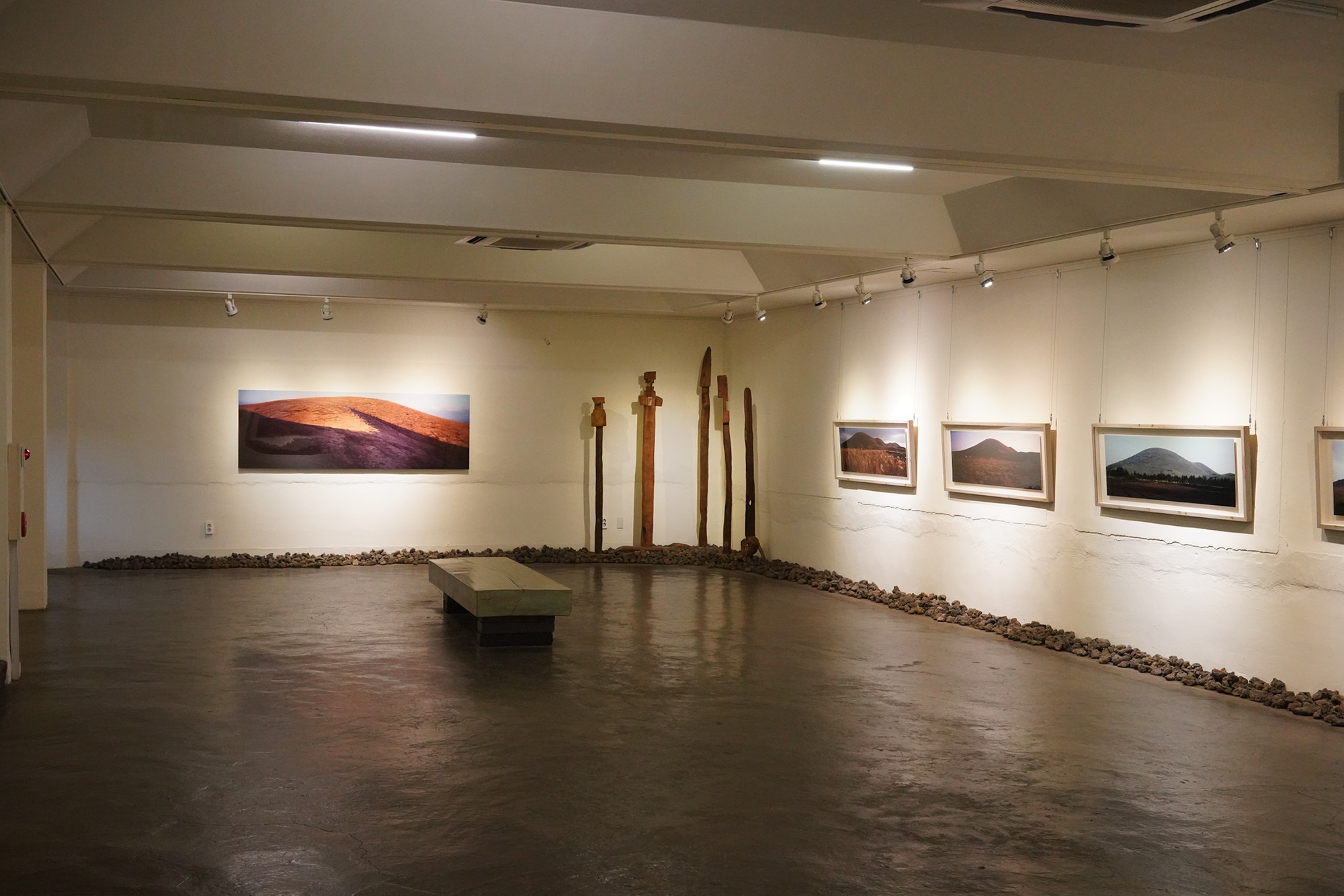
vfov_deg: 37.9
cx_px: 672
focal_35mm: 35
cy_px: 448
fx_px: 1307
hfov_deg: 54.4
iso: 6400
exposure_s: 1/100
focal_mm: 35
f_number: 8
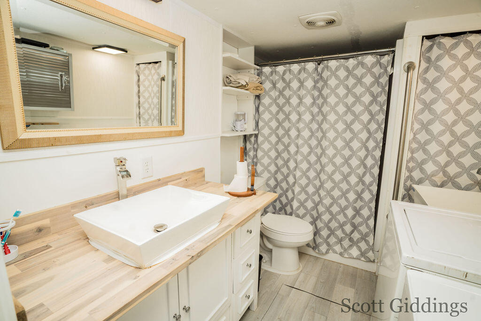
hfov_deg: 93.3
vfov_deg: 70.5
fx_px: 227
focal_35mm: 17
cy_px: 160
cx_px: 240
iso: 500
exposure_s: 1/160
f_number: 5.6
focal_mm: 17
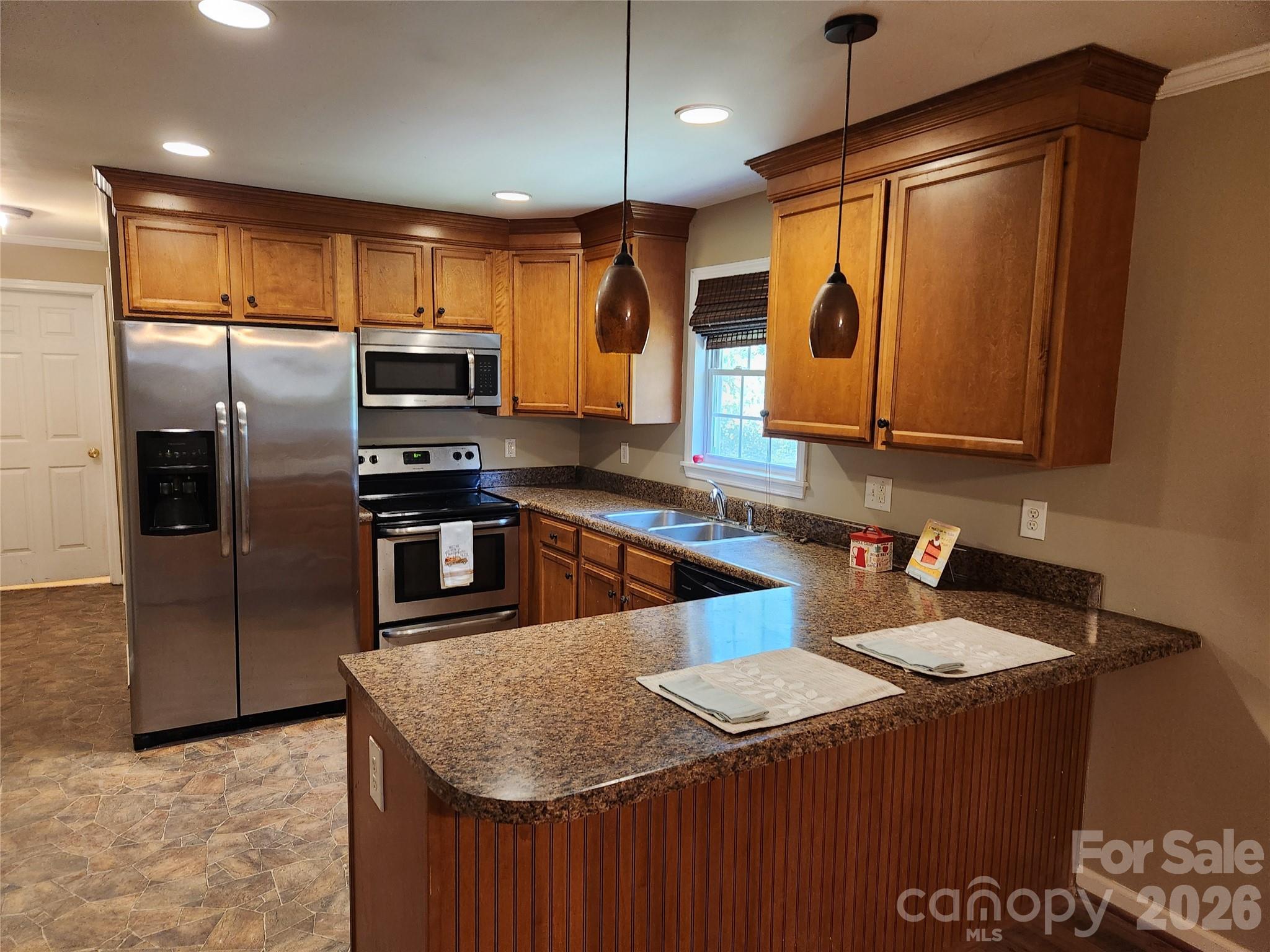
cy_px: 476
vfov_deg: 58.9
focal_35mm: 23
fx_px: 844
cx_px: 635
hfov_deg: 73.9
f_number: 1.8
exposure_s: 1/60
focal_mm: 5.4
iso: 640
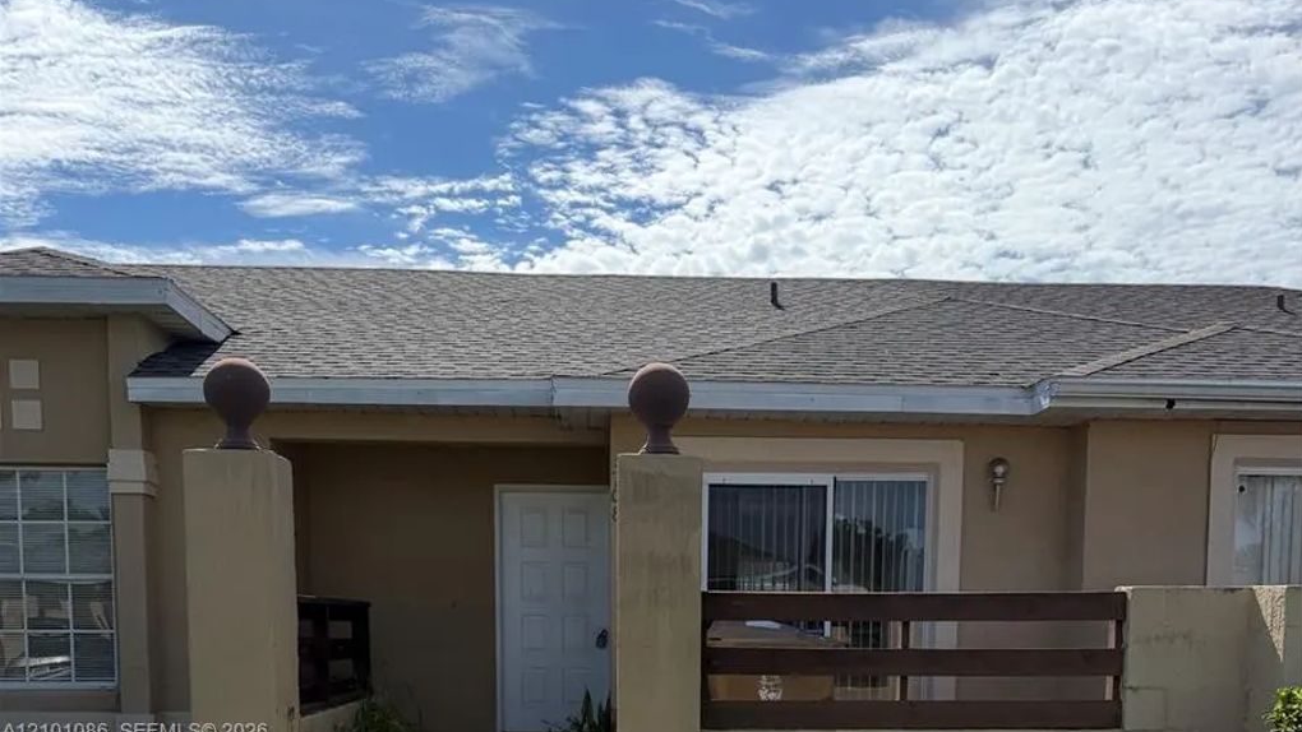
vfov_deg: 31.2
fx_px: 1208
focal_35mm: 35
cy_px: 733
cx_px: 652
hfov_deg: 56.6
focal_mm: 6.76
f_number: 1.78
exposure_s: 1/9091
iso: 100
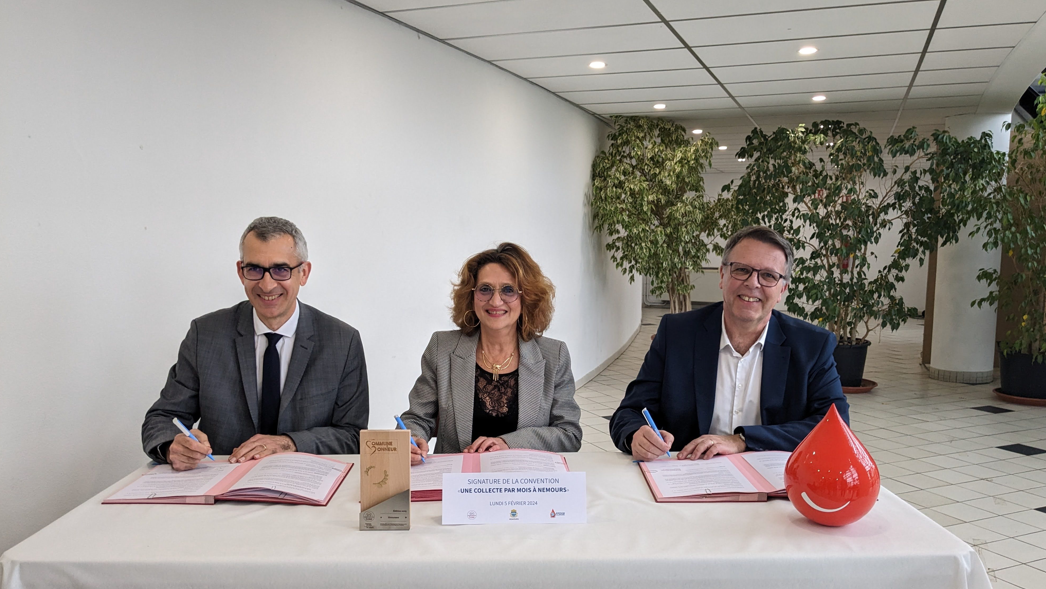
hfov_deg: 64.3
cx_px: 531
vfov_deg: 38.8
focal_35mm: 30
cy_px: 354
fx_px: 832
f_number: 1.73
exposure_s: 1/99.9
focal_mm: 4.38
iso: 143
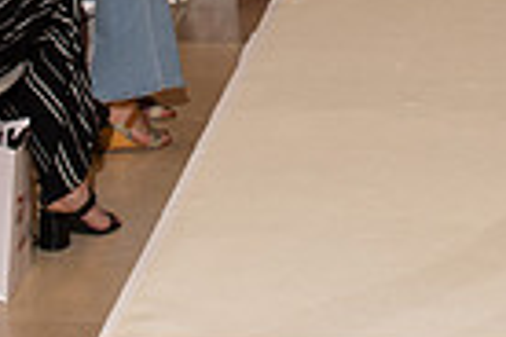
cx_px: 504
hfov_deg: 9.0
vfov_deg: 5.8
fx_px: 3204
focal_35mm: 228
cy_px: -462
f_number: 9
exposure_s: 1/250
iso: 800
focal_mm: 70
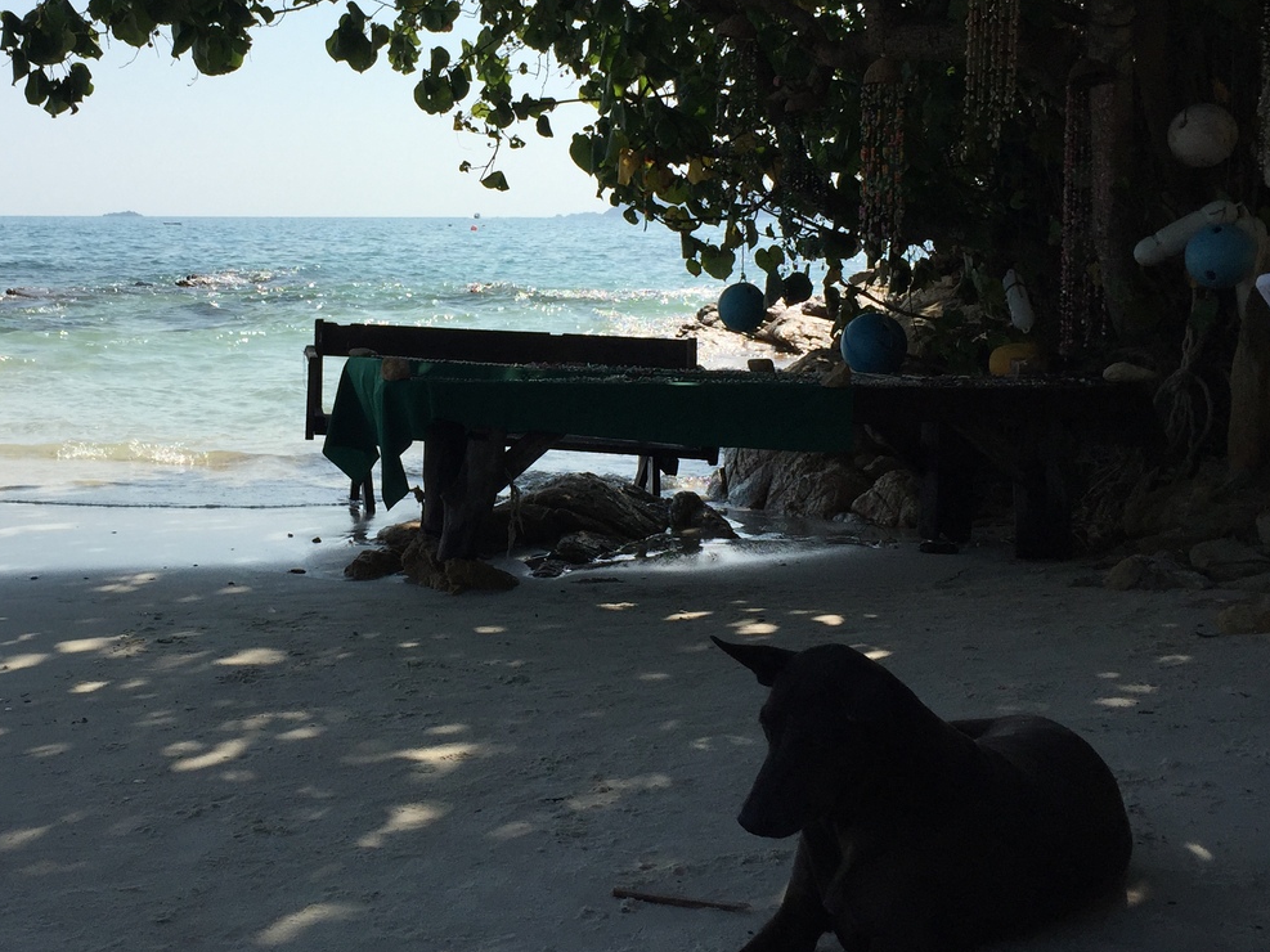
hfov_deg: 39.9
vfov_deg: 30.7
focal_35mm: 47
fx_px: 1724
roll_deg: -0.8
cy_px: 341
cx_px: 423
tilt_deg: -3.3
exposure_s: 1/3300
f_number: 2.2
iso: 32
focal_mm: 4.15
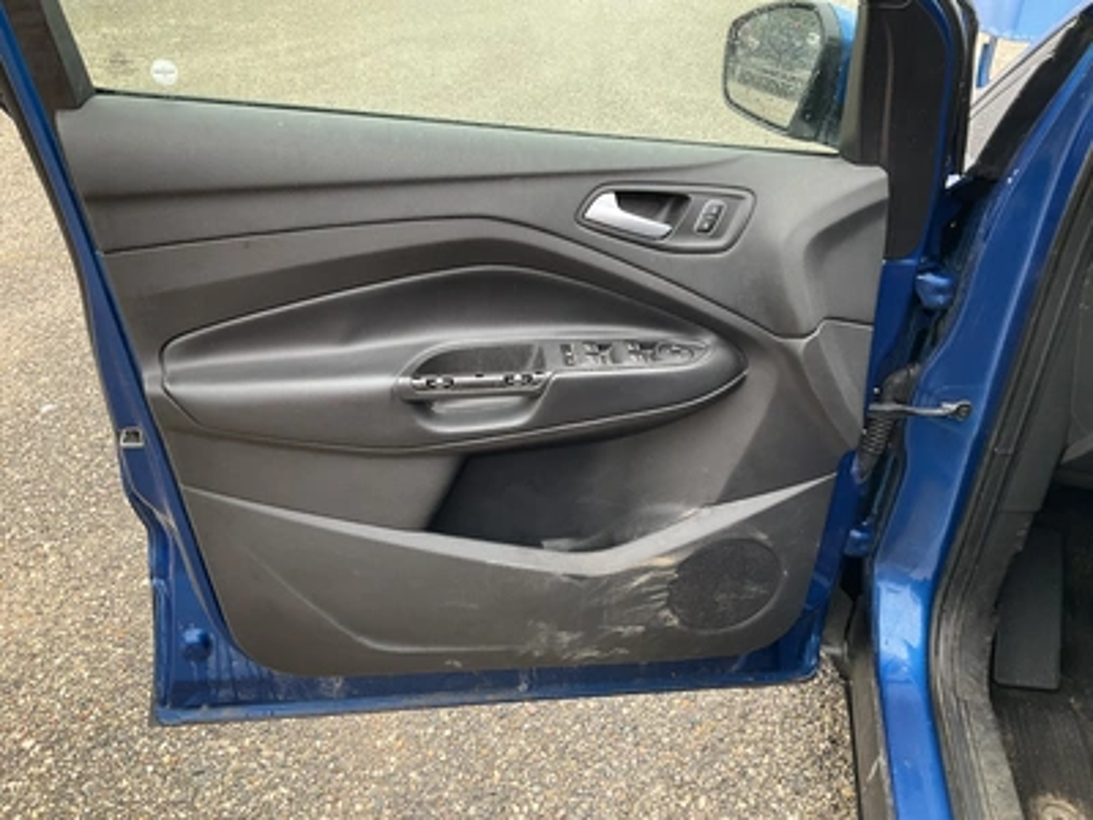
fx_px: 916
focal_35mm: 29
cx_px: 546
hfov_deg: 61.7
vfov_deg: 48.2
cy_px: 410
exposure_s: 1/122
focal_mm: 3
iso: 50
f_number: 1.8
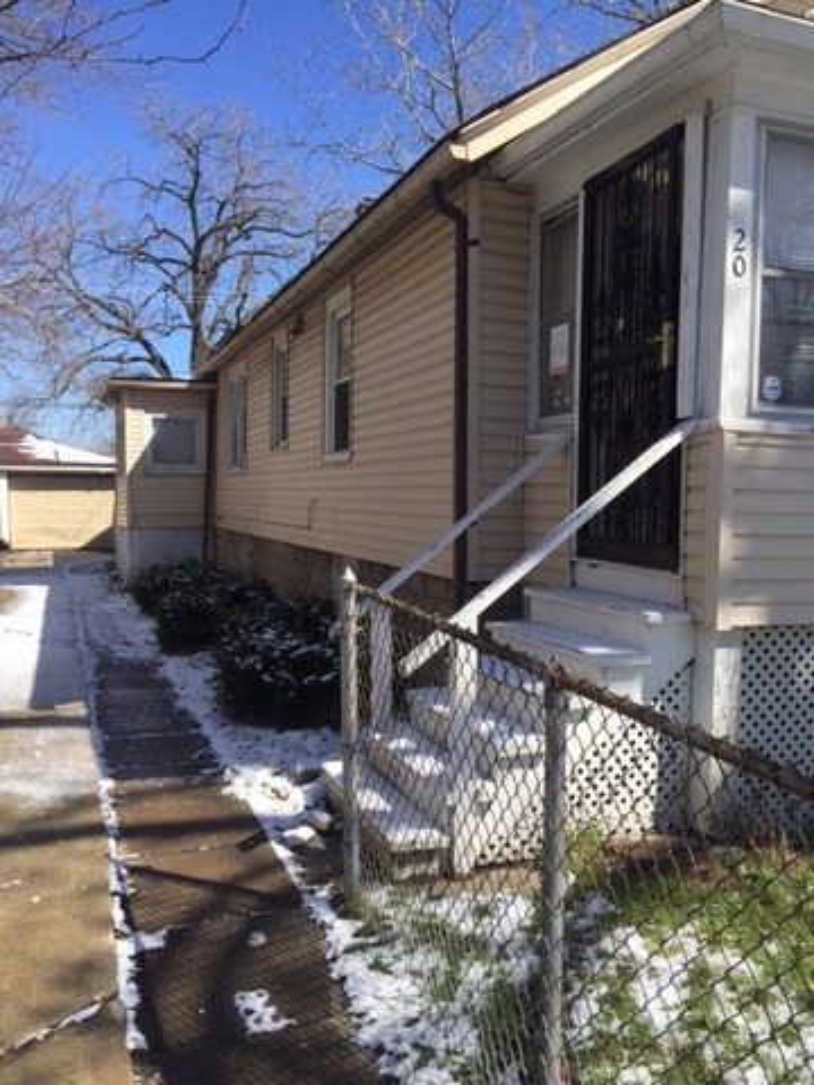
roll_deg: -0.2
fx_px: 909
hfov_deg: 48.2
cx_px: 407
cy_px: 542
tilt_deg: -0.8
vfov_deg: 61.7
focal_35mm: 29
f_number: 2.2
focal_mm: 4.15
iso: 32
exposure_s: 1/1522
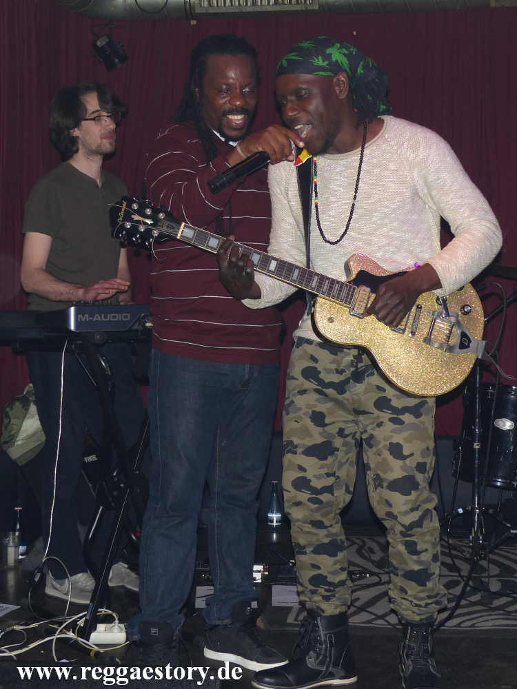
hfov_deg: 30.9
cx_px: 258
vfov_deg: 40.4
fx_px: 936
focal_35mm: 47
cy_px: 344
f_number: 2.8
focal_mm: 8.4
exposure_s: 1/160
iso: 125
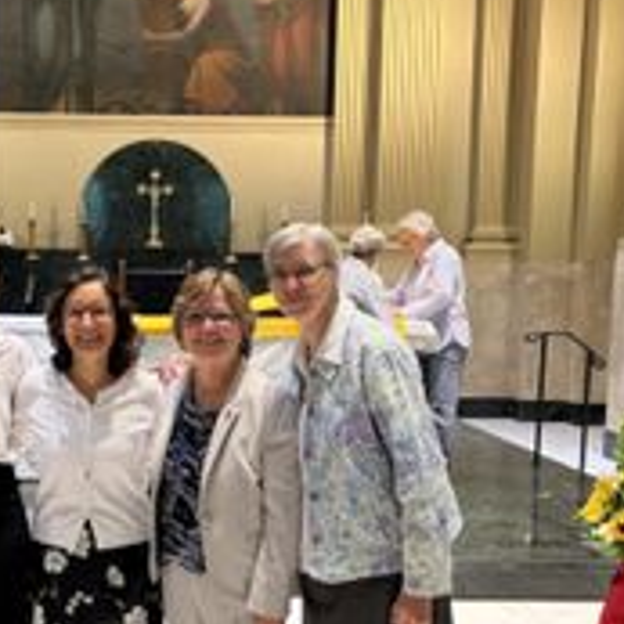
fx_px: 1081
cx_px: 155
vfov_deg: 31.9
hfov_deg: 31.6
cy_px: 426
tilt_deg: -6.0
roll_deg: -0.1
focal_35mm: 53
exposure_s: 1/60
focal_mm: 5.96
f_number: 1.6
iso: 250
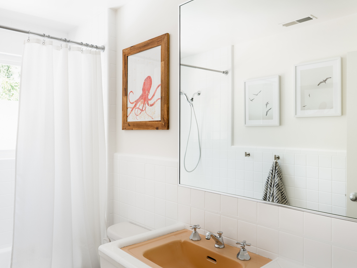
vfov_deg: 49.7
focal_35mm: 28
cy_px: 134
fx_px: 289
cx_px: 165
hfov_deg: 63.4
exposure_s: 1/4
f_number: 6.3
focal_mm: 24
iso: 100
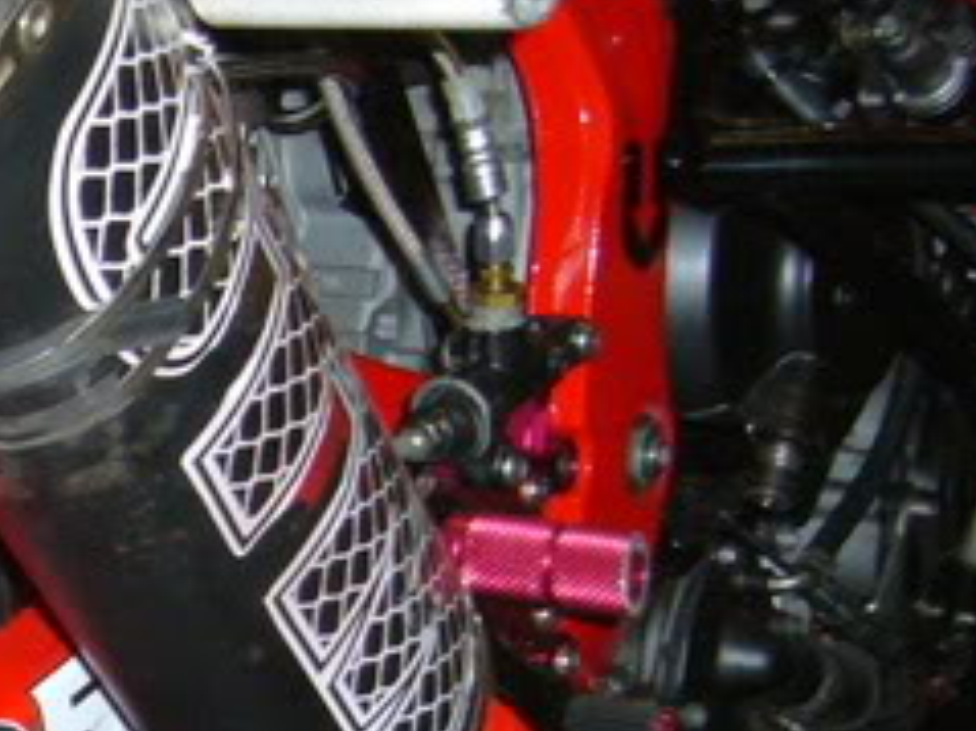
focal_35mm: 117
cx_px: -204
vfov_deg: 12.5
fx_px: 3297
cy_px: 690
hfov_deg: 16.2
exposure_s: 1/8
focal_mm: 5.8
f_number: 2.8
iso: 160
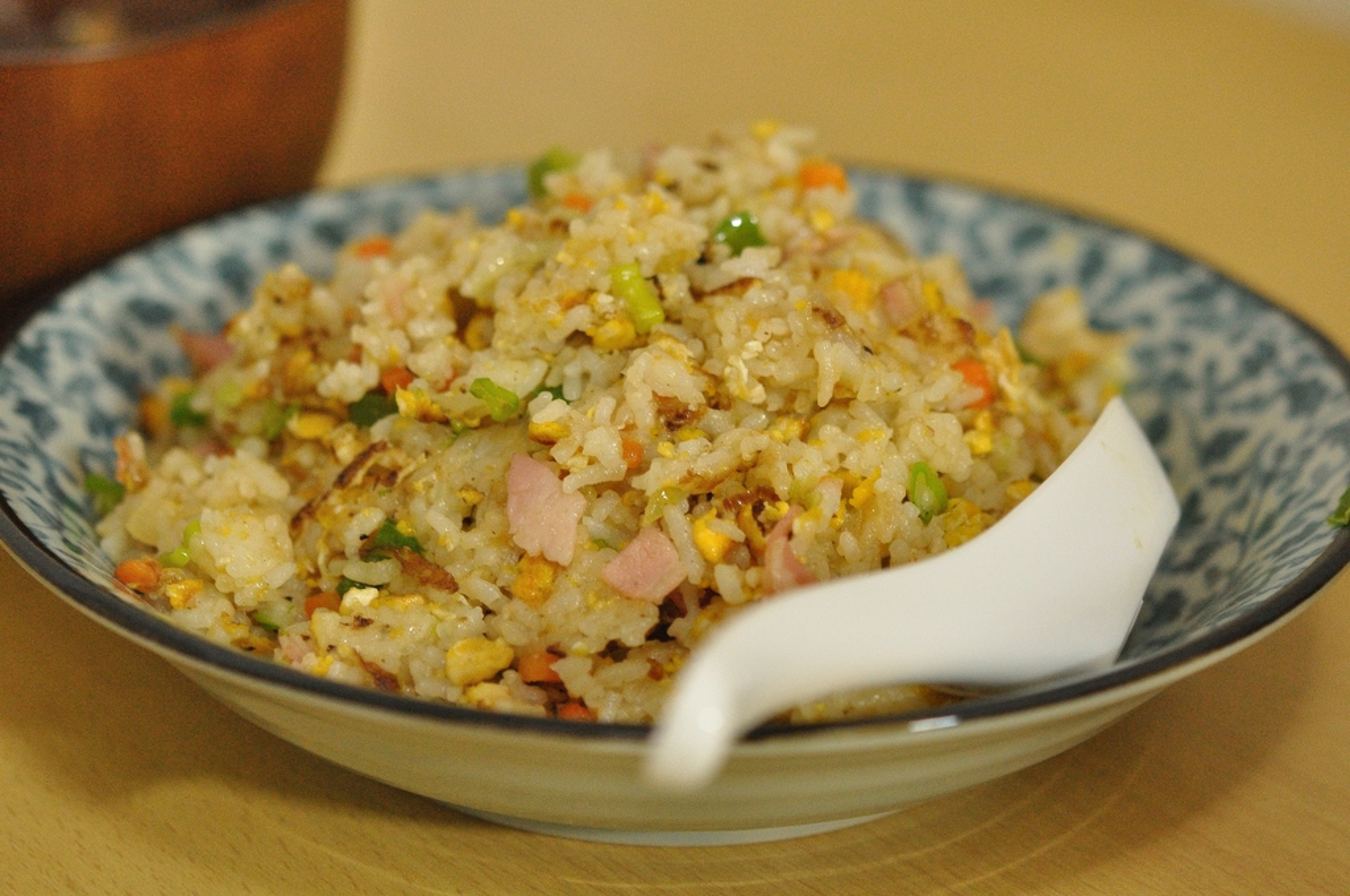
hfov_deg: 22.6
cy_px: 448
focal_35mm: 90
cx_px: 675
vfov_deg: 15.1
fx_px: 3371
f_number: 4.5
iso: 3200
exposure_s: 1/40
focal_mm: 60
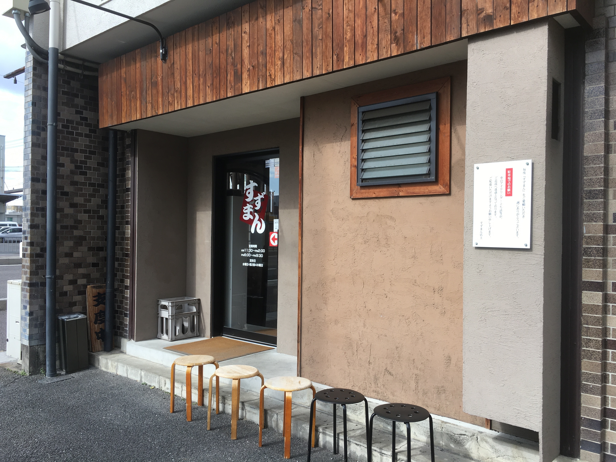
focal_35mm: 29
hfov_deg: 61.7
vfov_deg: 48.2
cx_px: 308
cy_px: 231
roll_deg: -1.0
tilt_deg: +1.4
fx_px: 516
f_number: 2.2
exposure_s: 1/450
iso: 25
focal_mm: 4.15
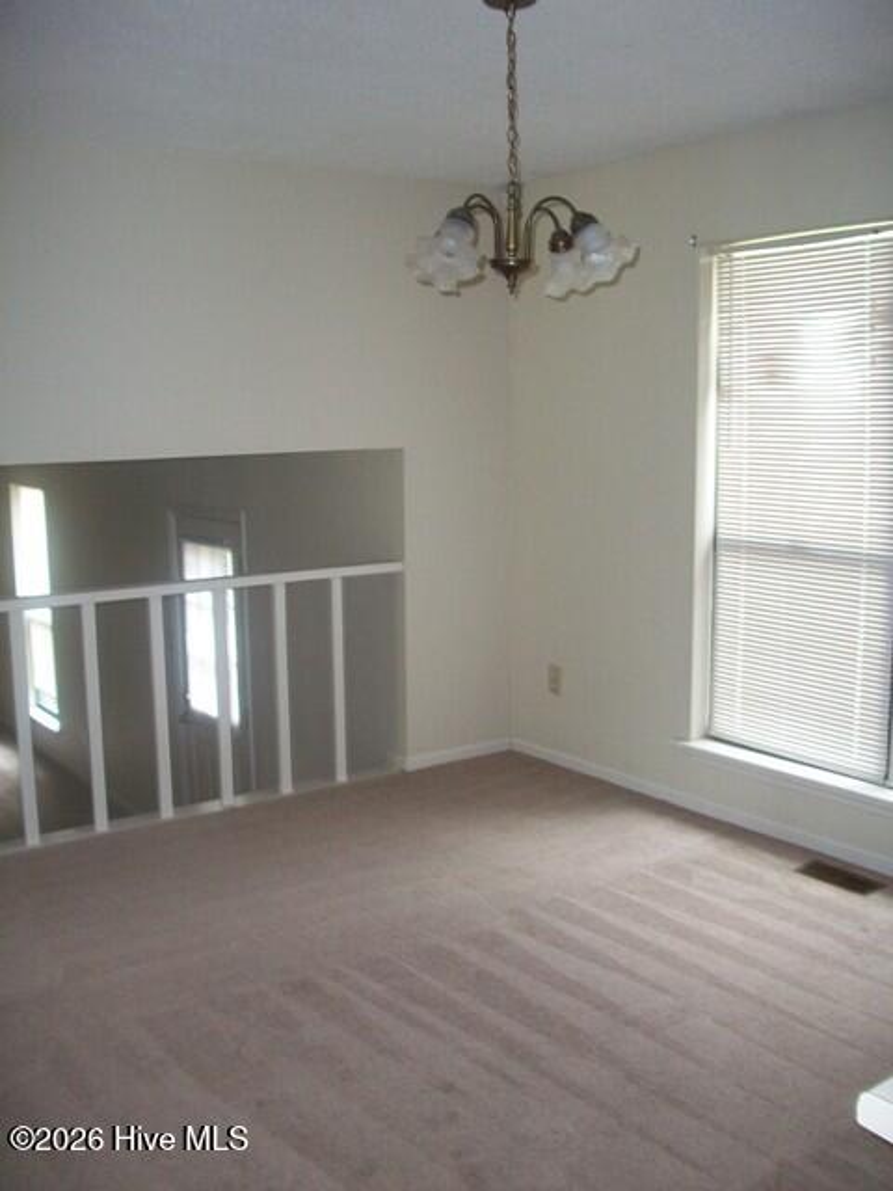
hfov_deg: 44.2
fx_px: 1101
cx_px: 446
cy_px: 596
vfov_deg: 56.8
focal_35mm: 32
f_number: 2.9
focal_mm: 5.7
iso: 160
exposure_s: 1/30
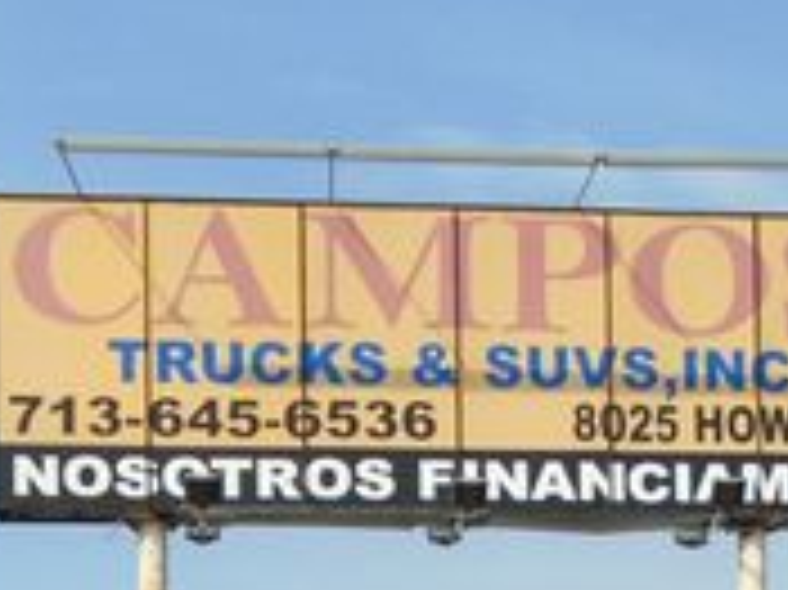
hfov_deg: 20.6
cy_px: 1058
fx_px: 2161
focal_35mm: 95
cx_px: 509
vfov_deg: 13.9
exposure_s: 1/200
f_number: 8
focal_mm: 4.6
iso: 100
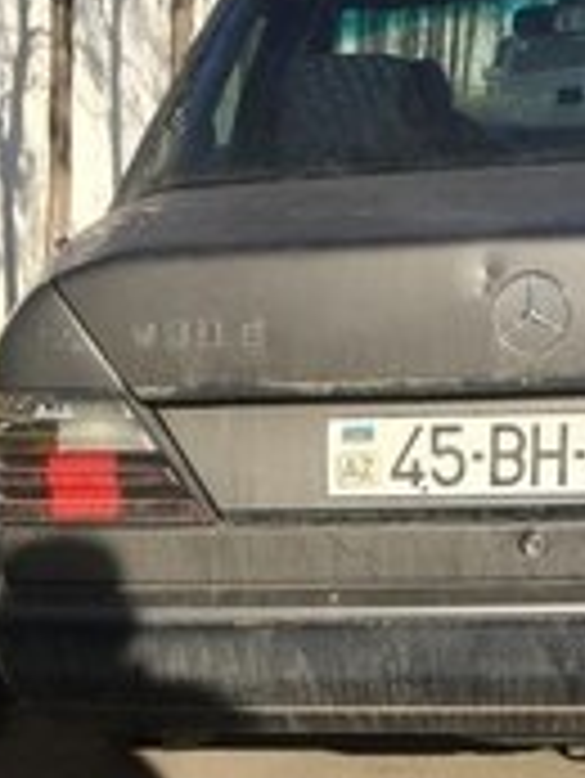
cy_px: 899
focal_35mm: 83
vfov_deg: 22.0
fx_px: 1868
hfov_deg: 17.8
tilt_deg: -23.6
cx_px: 279
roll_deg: +3.8
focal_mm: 4.15
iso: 32
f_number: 2.2
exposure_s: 1/2198
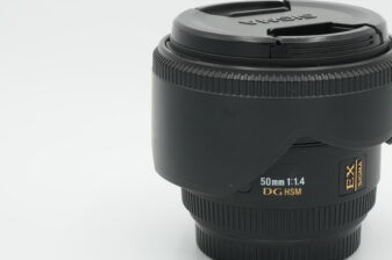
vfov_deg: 13.8
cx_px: 273
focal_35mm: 99
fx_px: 1076
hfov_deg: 20.6
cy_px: 118
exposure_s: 1/60
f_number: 14
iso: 320
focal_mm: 37
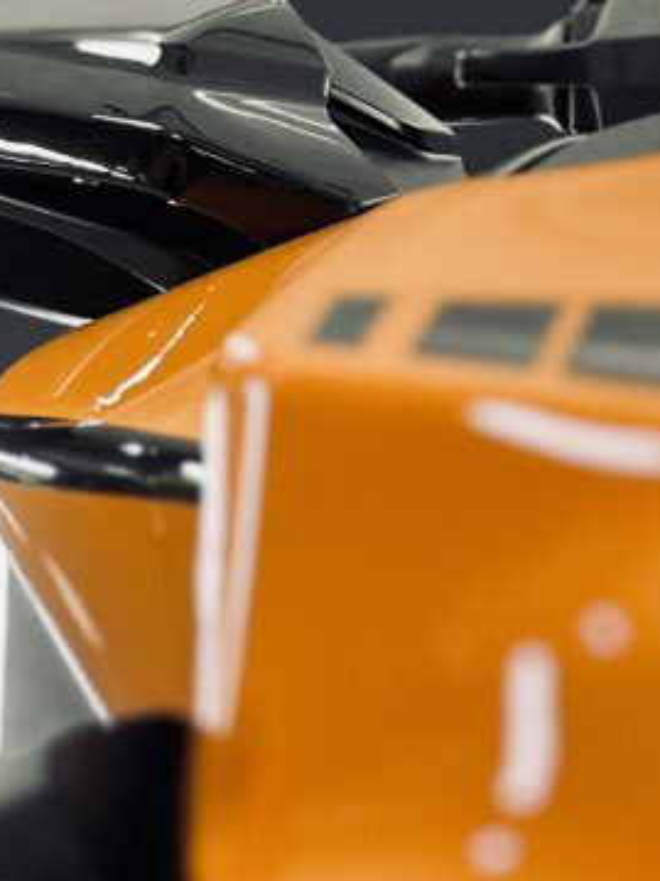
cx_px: 69
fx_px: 3485
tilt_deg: +0.3
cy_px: 903
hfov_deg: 10.8
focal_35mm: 137
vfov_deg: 14.2
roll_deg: -2.9
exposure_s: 1/50
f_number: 1.78
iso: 320
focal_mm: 6.86
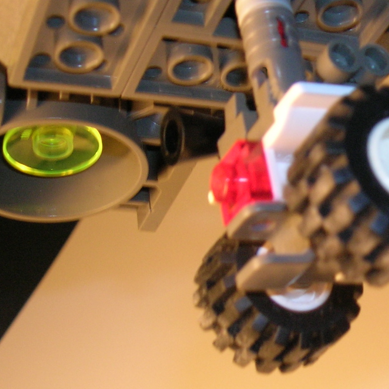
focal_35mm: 74
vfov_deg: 23.3
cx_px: 415
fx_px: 941
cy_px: 228
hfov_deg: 22.2
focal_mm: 5.7
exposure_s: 1/31.3
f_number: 2.9
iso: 107
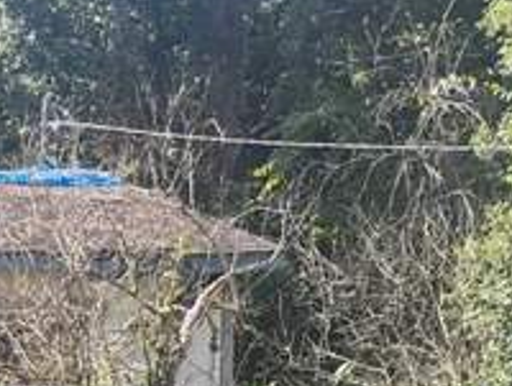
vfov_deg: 13.0
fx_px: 1661
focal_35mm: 112
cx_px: -300
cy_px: 455
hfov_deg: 15.8
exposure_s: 1/279
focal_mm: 4.26
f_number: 1.8
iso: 100
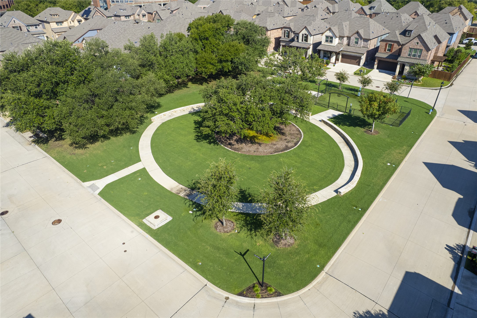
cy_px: 159
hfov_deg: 78.6
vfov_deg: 57.2
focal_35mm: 22
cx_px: 238
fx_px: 291
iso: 100
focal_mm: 8.38
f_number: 2.8
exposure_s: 1/2000
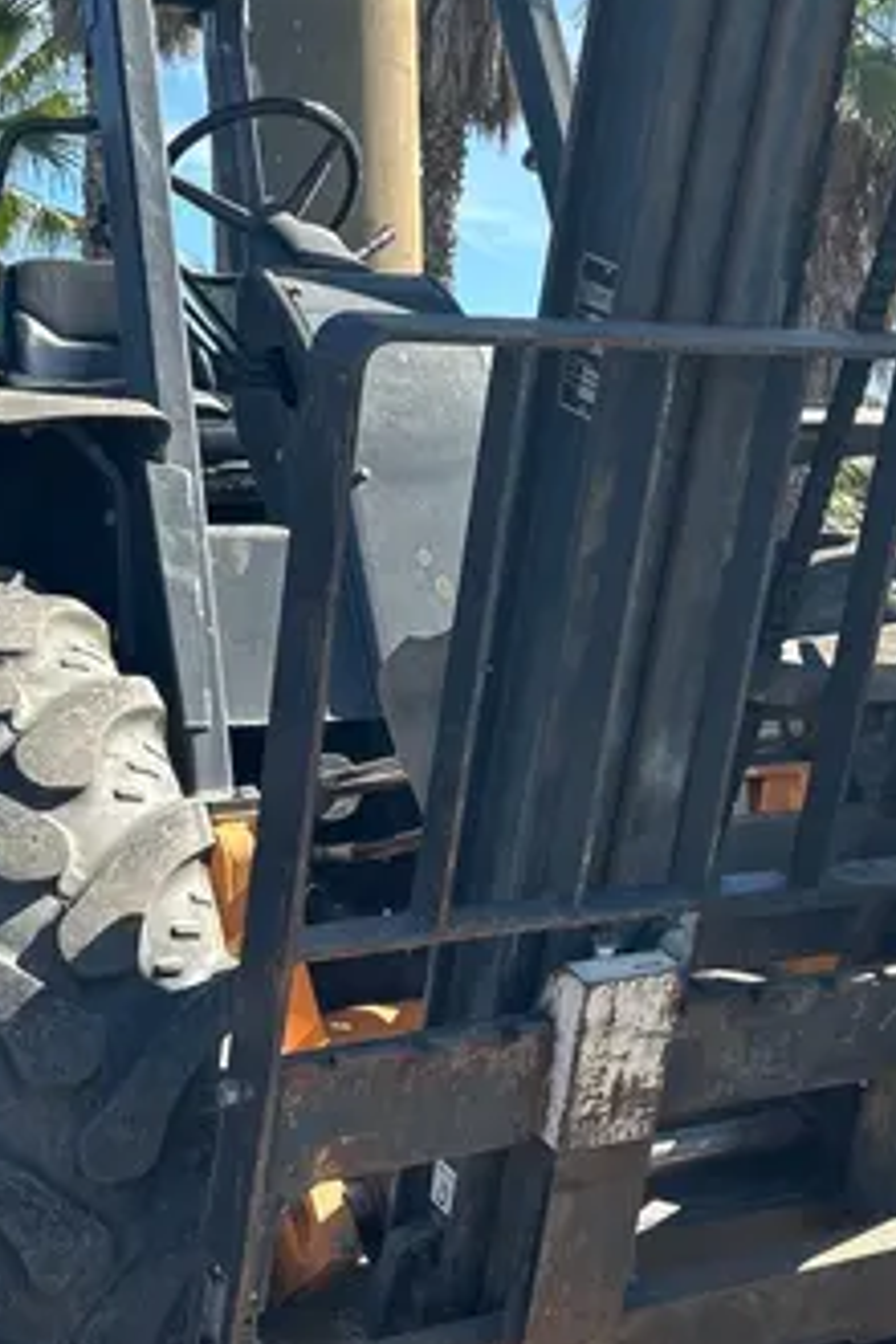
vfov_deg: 33.4
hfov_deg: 22.6
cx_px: 472
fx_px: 2240
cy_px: 666
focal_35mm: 60
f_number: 1.5
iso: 50
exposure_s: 1/1488
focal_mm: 5.7
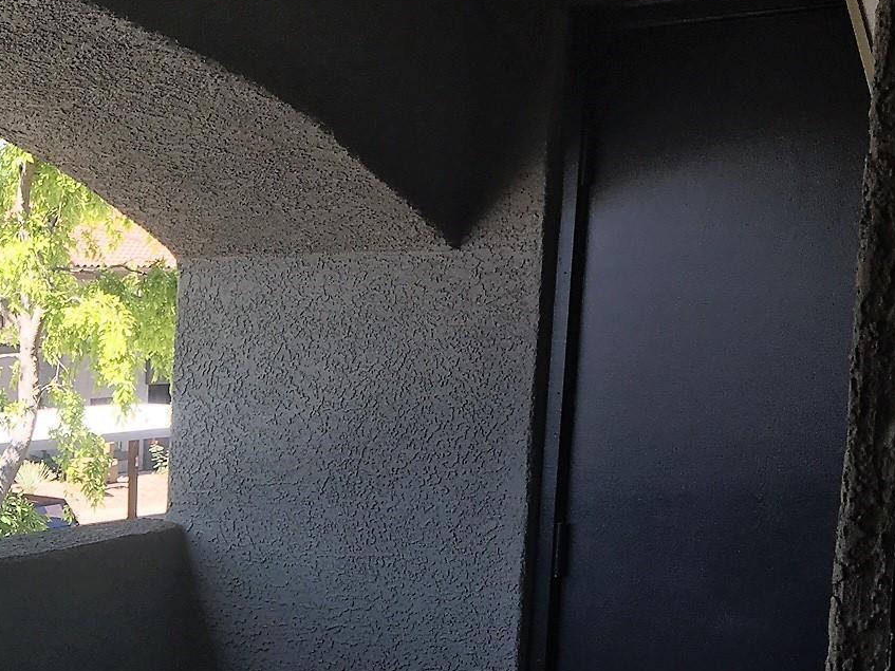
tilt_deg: -9.3
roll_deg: -0.2
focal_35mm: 69
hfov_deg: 25.6
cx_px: -139
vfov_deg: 20.8
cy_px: 614
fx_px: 1784
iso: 25
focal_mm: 4.15
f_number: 2.2
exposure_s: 1/265
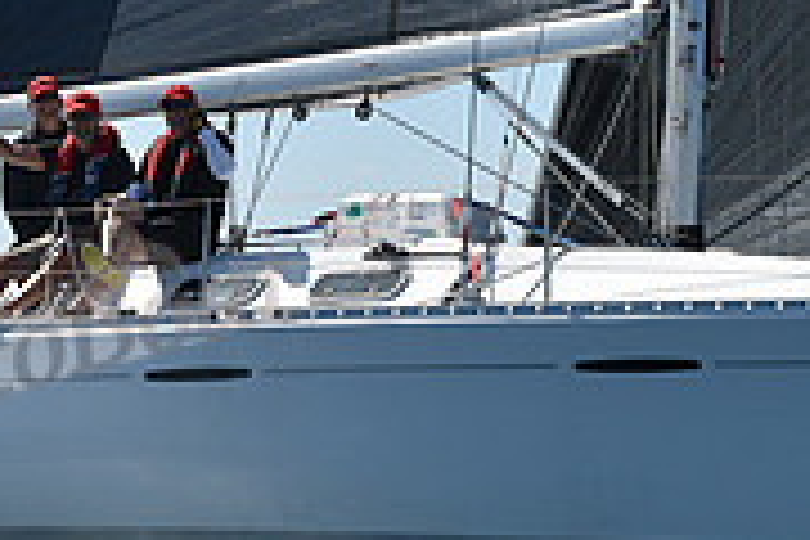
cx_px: 652
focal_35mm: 329
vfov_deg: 4.2
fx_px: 7402
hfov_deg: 6.3
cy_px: 38
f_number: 5.6
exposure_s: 1/2500
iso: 250
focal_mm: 102
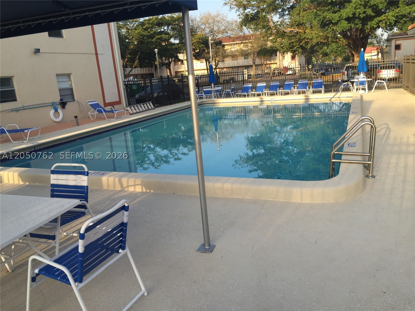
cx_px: 208
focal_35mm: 29
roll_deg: +3.3
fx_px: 348
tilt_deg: -13.2
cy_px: 156
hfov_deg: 61.7
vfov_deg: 48.2
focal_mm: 4.15
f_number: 2.2
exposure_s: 1/520
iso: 32
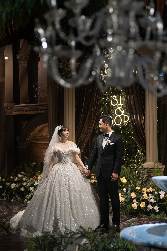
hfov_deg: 19.2
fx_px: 494
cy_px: 126
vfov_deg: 28.5
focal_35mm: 71
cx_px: 84
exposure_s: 1/200
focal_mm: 71
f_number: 2.5
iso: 100
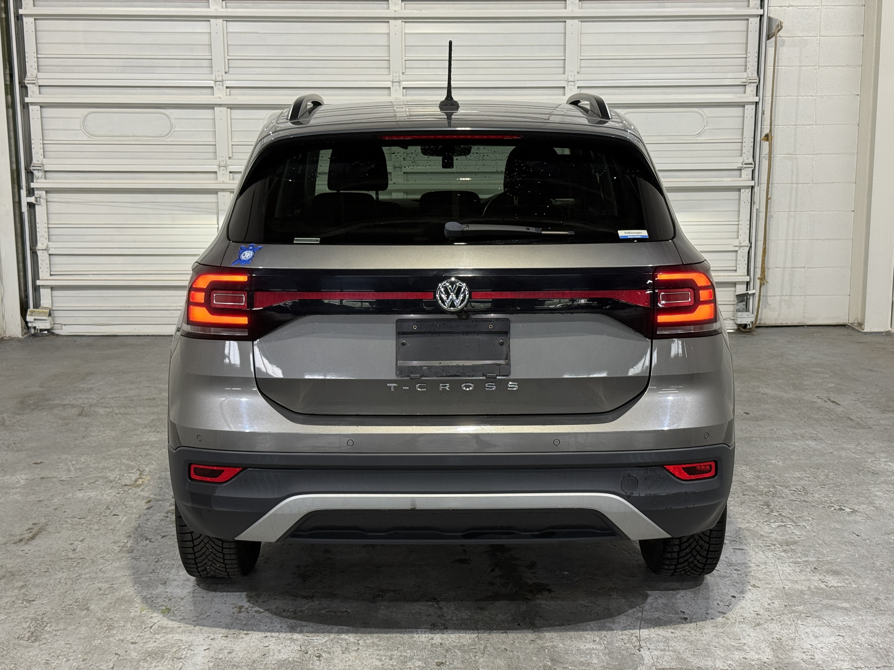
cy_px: 335
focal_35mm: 48
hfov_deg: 39.7
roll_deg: +0.0
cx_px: 447
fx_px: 1240
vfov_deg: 30.3
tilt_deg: -9.8
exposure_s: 1/60
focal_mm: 6.76
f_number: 1.78
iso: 125
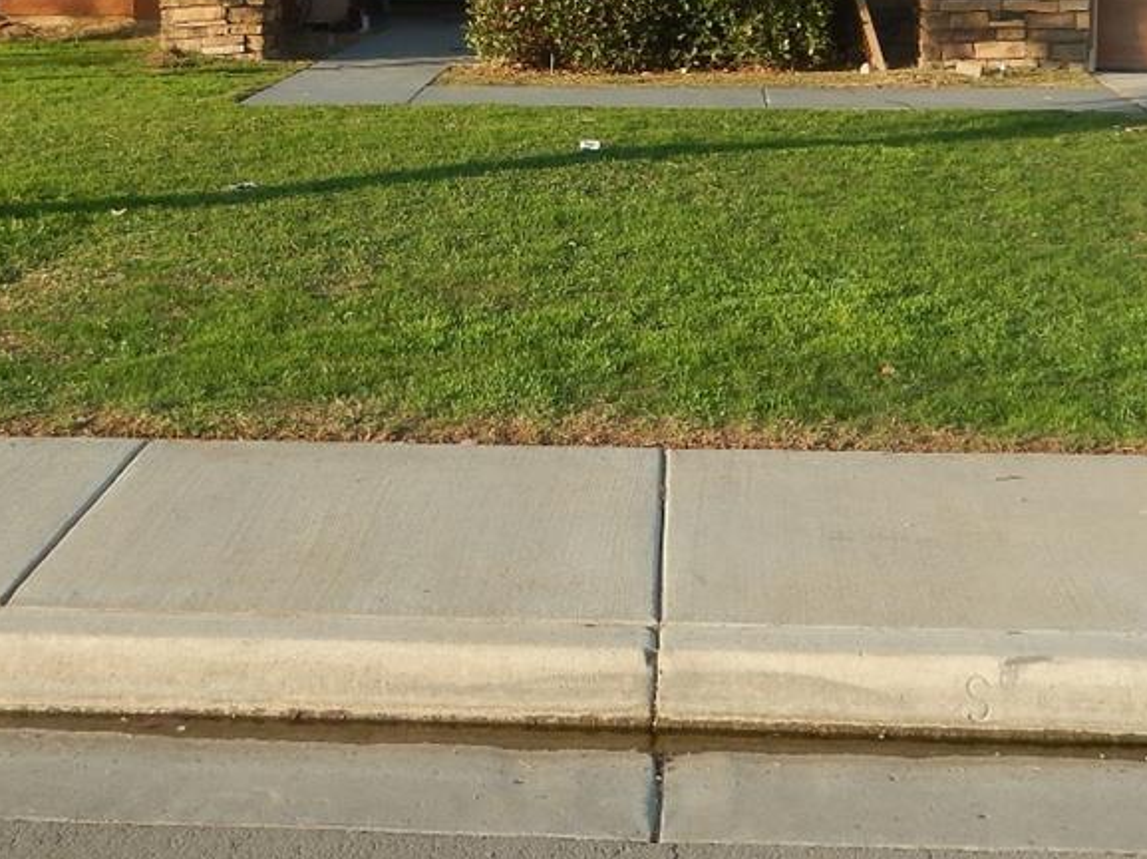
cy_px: 103
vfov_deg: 22.1
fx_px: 2152
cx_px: 515
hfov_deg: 29.8
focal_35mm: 65
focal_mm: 4.5
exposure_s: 1/400
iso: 125
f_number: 3.4
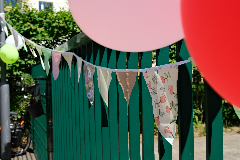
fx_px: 273
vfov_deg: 32.6
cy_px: 80
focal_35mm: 41
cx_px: 120
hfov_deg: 47.4
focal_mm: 27.4
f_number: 5.6
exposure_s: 1/420
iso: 160
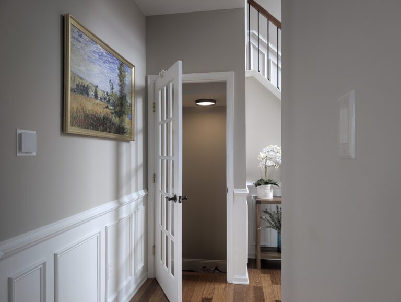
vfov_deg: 56.9
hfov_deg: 71.5
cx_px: 200
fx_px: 278
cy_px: 151
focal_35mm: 24
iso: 42
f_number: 1.68
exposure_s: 1/42
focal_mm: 6.9
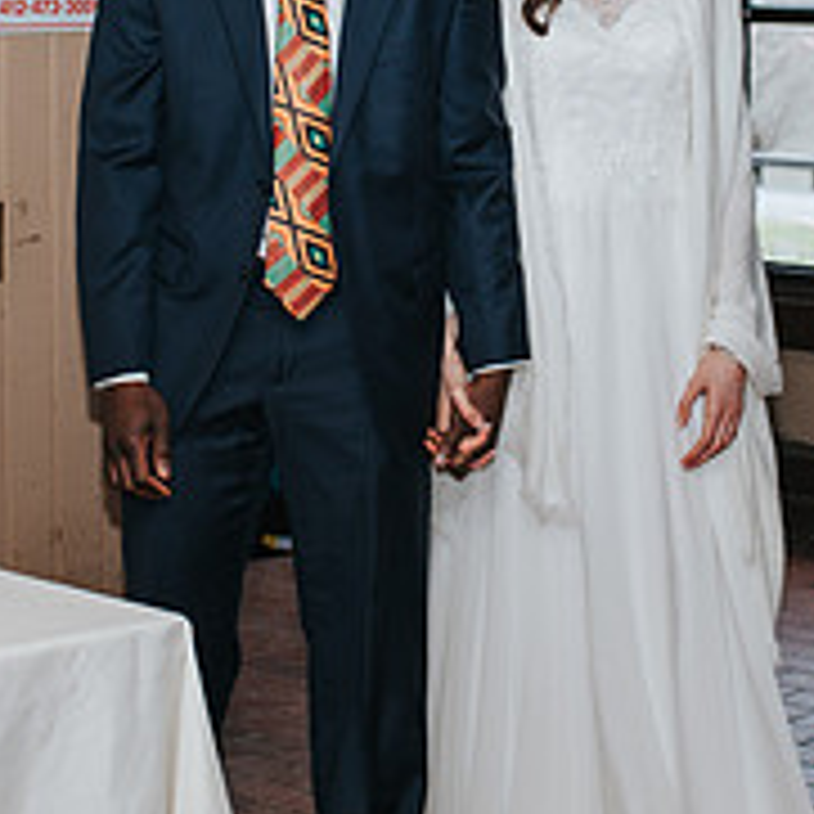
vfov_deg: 15.6
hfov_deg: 15.7
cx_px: 451
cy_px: 180
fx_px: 2953
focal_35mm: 111
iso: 1000
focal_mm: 35
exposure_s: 1/200
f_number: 3.2
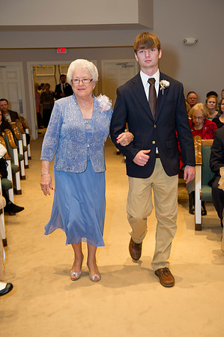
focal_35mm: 50
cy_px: 168
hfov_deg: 26.9
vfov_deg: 39.6
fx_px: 468
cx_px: 112
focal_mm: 50
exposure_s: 1/80
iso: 1250
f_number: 4
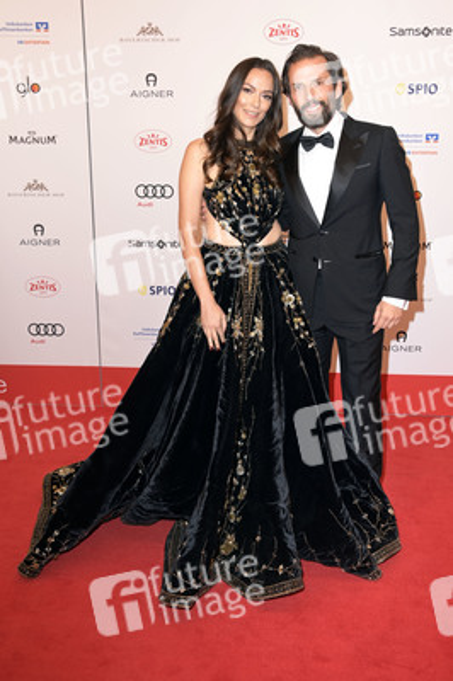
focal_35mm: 36
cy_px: 340
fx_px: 681
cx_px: 226
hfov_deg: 36.8
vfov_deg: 53.2
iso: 400
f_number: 6.3
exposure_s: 1/250
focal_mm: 36
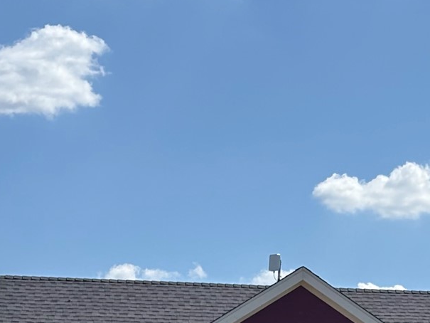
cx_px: 510
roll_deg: -0.5
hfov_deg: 11.7
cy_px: 436
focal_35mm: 165
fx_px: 2050
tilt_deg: +3.8
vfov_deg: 8.8
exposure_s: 1/4329
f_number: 1.6
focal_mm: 5.96
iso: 32
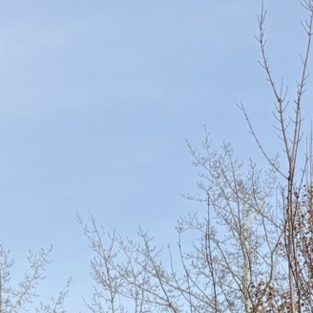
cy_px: 639
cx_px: 77
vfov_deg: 11.2
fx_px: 1432
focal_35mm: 140
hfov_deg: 12.4
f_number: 1.6
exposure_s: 1/2538
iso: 50
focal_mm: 5.96
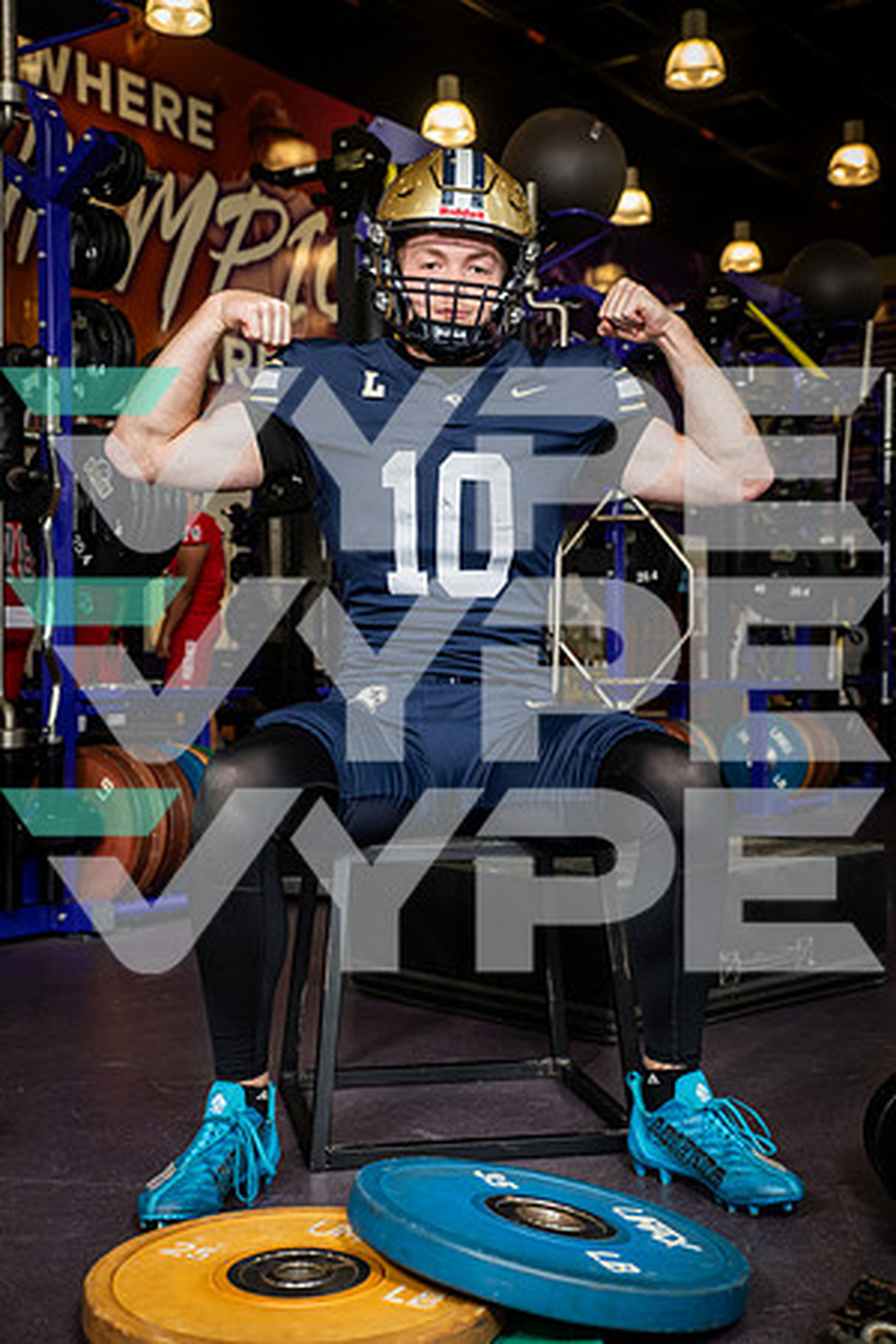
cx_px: 448
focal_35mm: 46
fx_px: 1717
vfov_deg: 42.7
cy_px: 672
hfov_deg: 29.2
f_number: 5.6
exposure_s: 1/250
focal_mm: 46
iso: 500
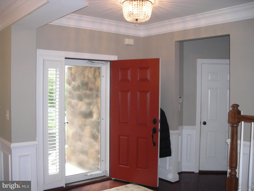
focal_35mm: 38
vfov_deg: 37.7
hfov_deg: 49.0
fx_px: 279
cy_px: 96
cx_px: 127
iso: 254
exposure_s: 1/60
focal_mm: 6.3
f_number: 3.2
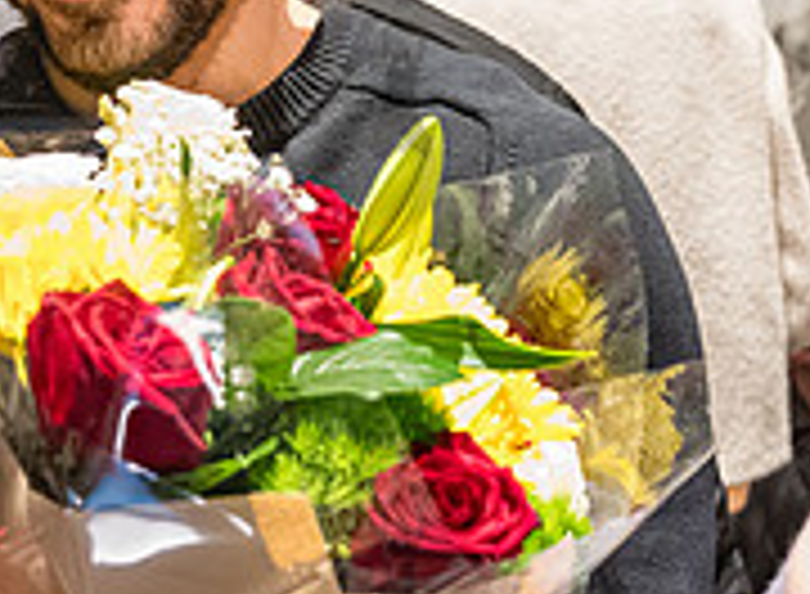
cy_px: -14
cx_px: 296
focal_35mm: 131
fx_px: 3041
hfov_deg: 15.2
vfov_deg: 11.0
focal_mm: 35
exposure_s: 1/160
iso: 10000
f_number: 3.2
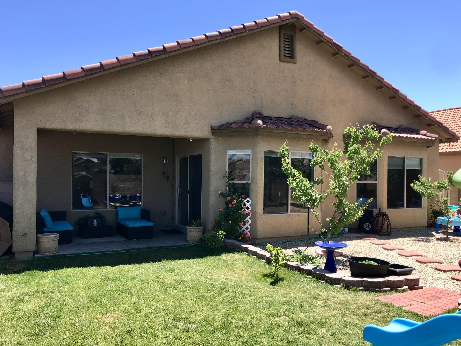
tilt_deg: +0.1
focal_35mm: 29
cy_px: 178
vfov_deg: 48.2
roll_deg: -0.7
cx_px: 226
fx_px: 386
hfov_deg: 61.7
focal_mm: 3.99
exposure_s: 1/1030
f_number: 1.8
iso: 20
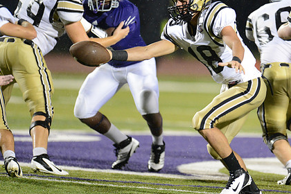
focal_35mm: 553
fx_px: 4470
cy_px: 82
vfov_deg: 2.5
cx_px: 184
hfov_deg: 3.7
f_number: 2.8
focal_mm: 400
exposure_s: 1/1000
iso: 5000
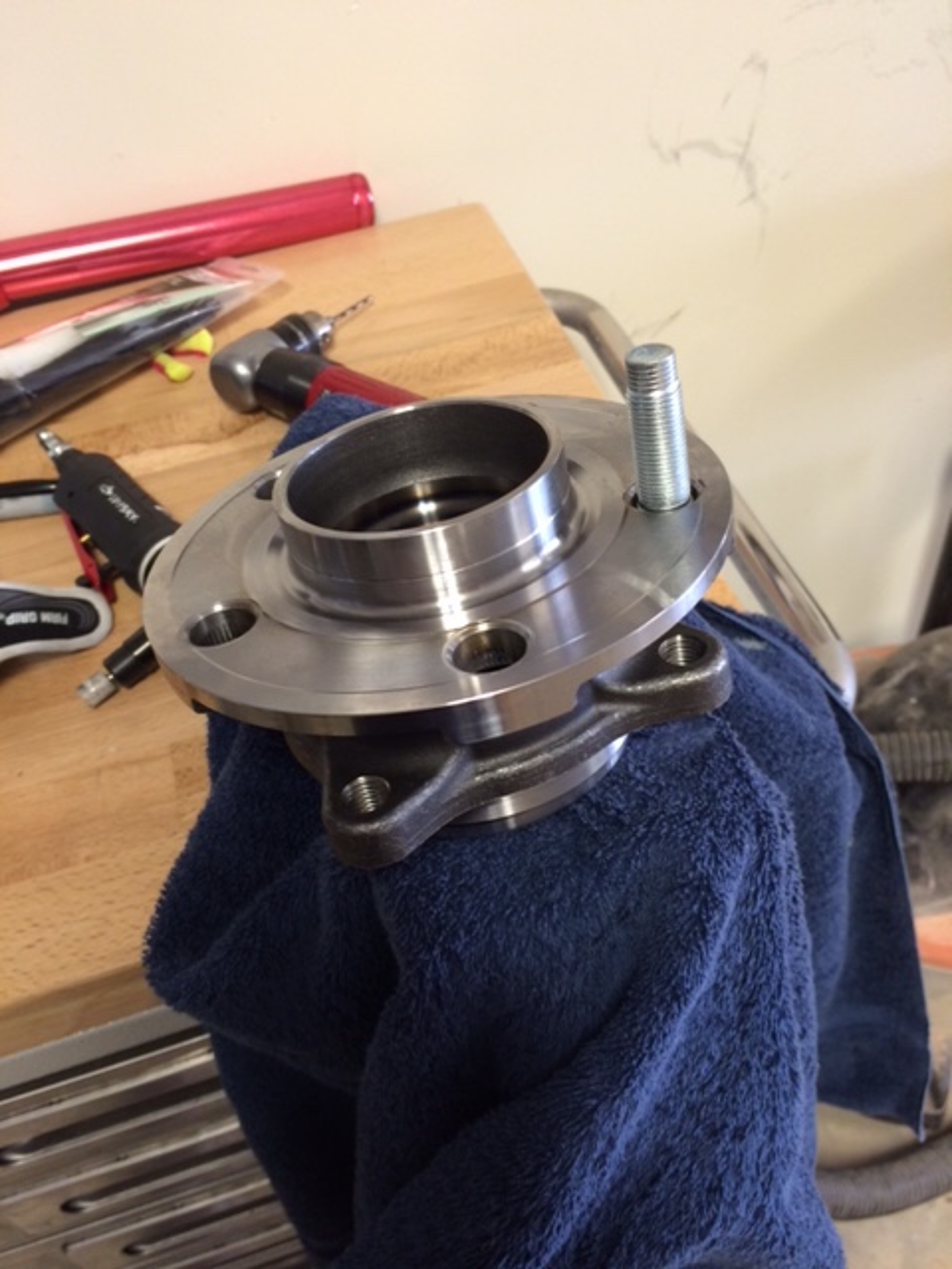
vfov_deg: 61.7
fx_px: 1063
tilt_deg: -48.1
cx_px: 476
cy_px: 634
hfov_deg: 48.2
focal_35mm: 29
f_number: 2.2
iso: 125
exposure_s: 1/30
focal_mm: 4.15
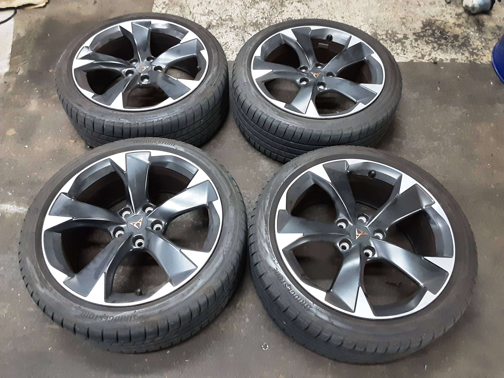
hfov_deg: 65.3
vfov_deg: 51.4
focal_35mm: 27
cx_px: 252
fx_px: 393
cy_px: 189
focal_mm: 2.91
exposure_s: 1/25
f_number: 1.9
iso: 400
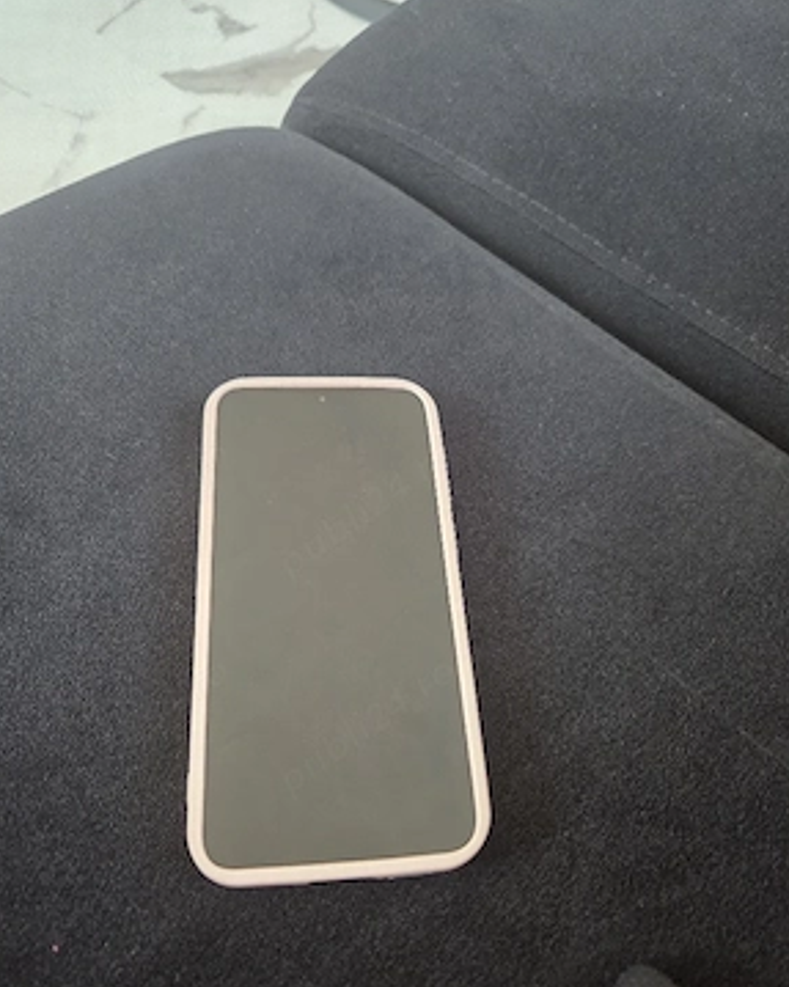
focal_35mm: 25
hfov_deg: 56.8
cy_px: 536
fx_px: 730
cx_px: 396
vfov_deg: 68.0
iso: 640
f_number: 1.8
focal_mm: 5.4
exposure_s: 1/101
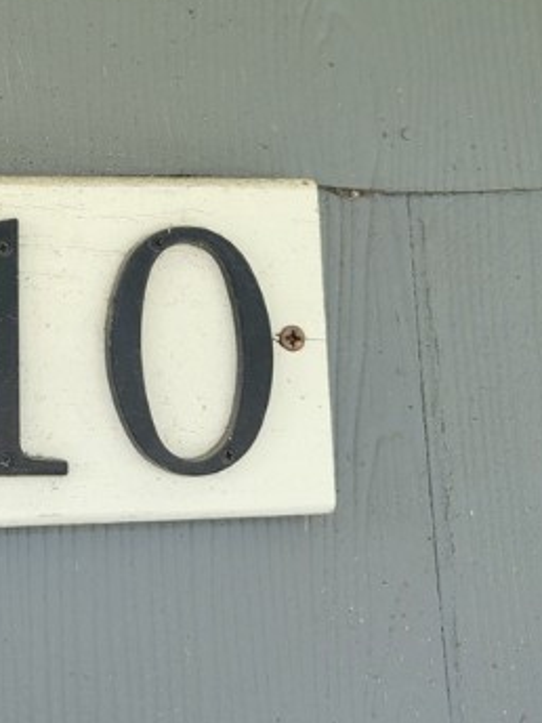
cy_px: 237
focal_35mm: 58
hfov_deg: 23.7
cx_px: -48
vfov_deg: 32.9
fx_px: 1211
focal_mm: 5.4
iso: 40
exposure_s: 1/251
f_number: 1.8
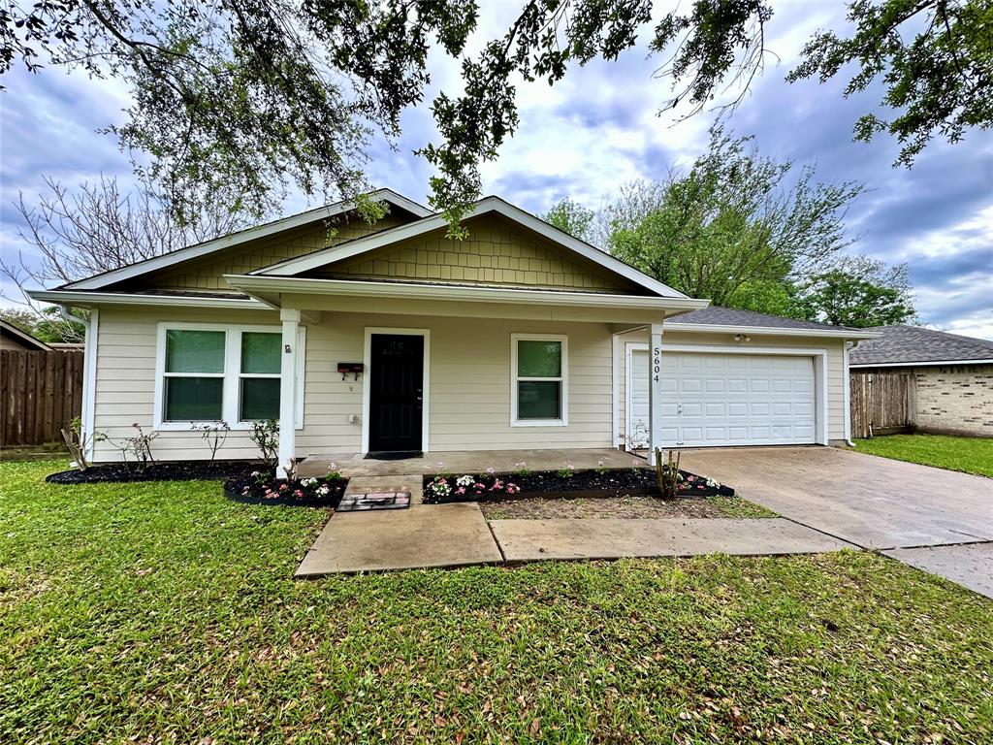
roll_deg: +0.2
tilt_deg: +0.4
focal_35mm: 14
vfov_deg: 85.7
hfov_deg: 102.1
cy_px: 372
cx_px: 496
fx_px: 402
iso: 40
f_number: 2.2
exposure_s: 1/276
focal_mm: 2.22
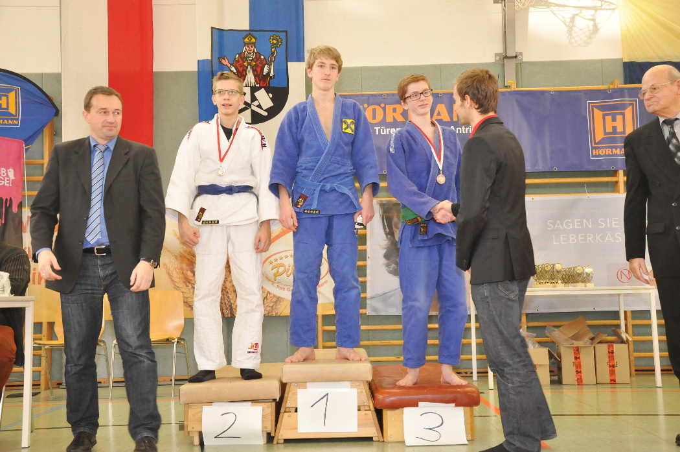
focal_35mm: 45
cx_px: 340
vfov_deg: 29.8
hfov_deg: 43.7
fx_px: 849
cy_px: 226
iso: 1600
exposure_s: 1/60
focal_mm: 30
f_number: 7.1
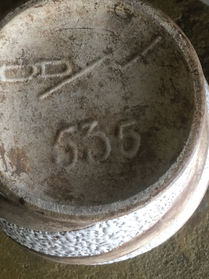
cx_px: 100
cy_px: 115
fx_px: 354
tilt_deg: -76.8
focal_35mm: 44
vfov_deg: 42.8
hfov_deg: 32.9
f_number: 2.2
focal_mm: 4.15
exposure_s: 1/17
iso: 64
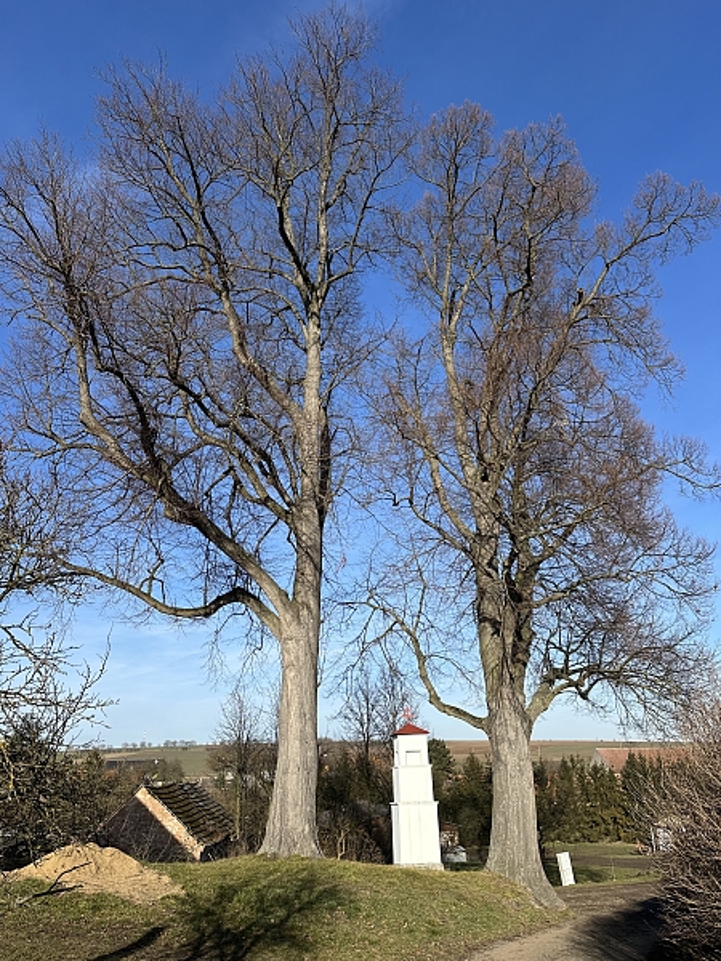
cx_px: 360
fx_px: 667
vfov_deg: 71.6
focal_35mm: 24
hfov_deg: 56.8
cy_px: 480
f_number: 1.78
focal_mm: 6.86
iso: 80
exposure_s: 1/3861
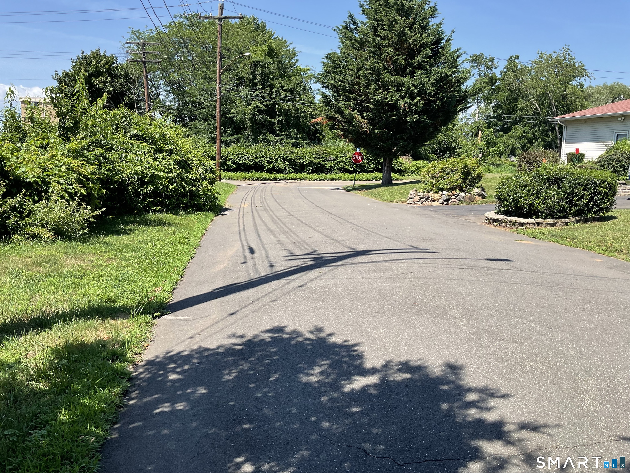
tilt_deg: -9.3
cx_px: 315
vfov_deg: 48.2
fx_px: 528
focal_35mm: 29
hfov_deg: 61.7
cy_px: 236
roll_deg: -1.2
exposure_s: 1/997
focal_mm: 3
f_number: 1.8
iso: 16
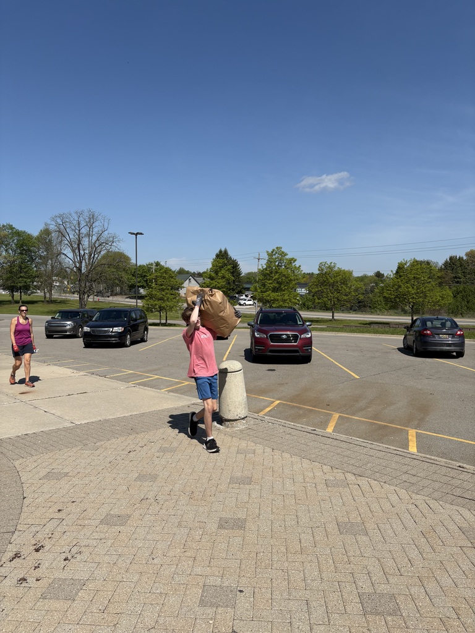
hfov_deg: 53.1
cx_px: 238
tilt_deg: -2.1
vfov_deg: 67.3
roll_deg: -0.9
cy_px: 316
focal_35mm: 26
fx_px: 476
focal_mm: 5.96
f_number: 1.6
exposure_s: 1/4950
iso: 50
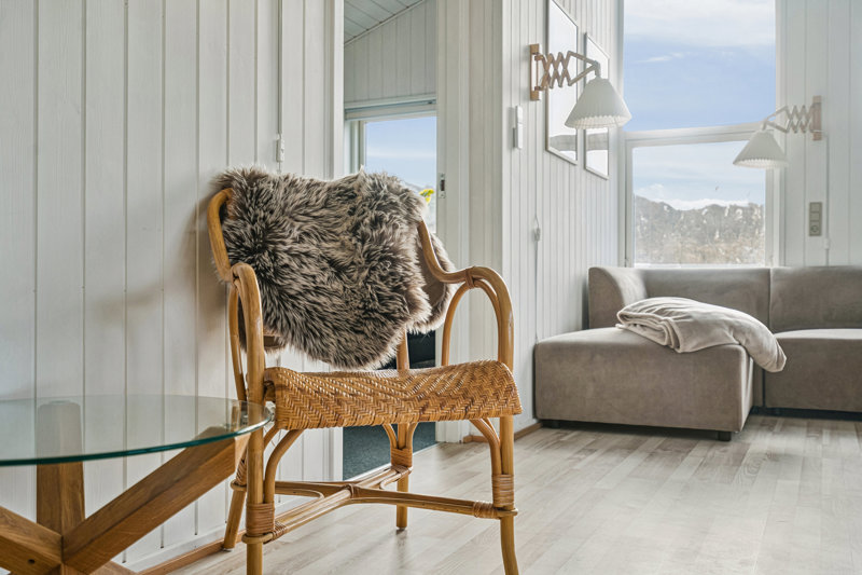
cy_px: 288
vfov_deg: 37.8
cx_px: 431
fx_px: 838
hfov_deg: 54.4
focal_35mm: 35
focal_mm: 35
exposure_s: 1/160
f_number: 4.5
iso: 500
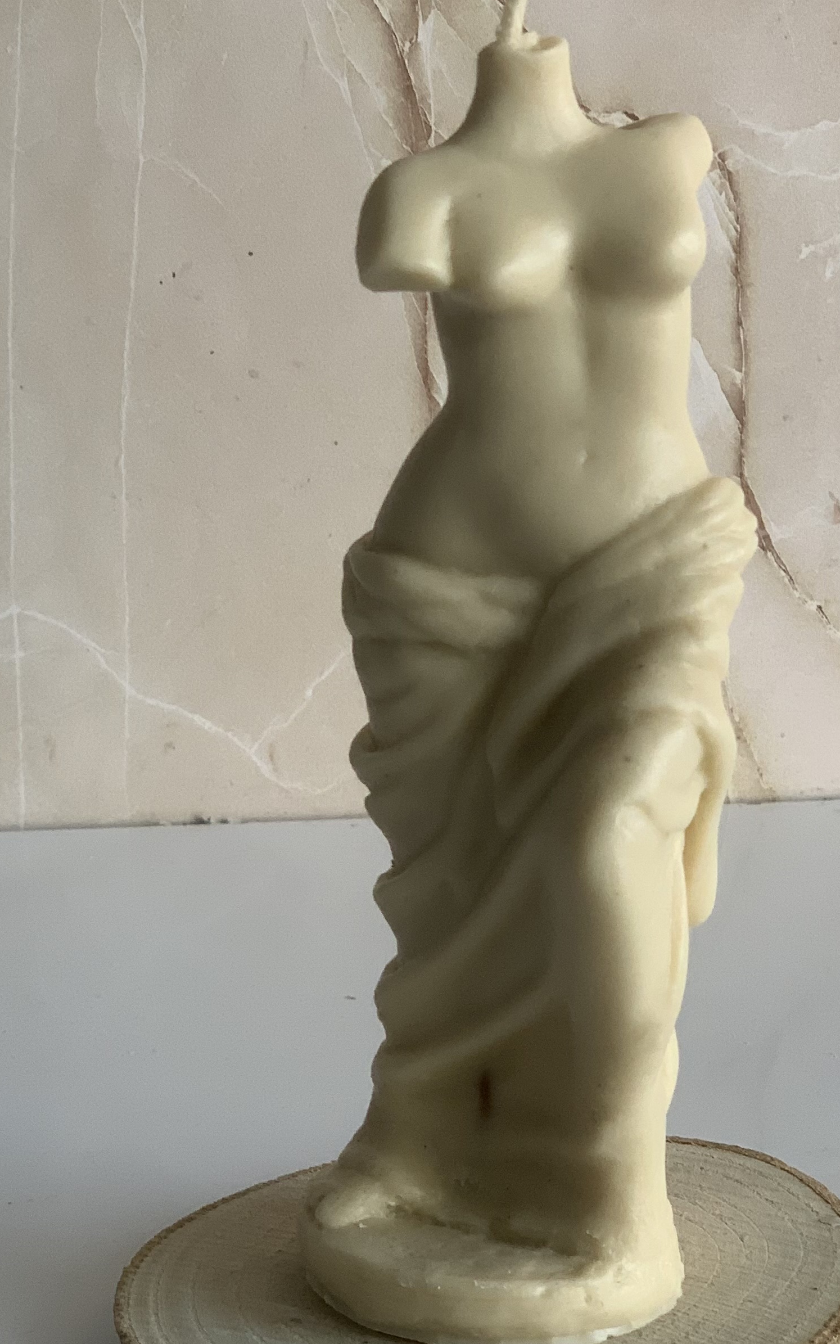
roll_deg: +3.2
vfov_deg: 22.3
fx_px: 3406
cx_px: 492
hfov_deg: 14.1
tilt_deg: -12.8
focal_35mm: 93
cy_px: 662
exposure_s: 1/122
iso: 64
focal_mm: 6
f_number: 2.4
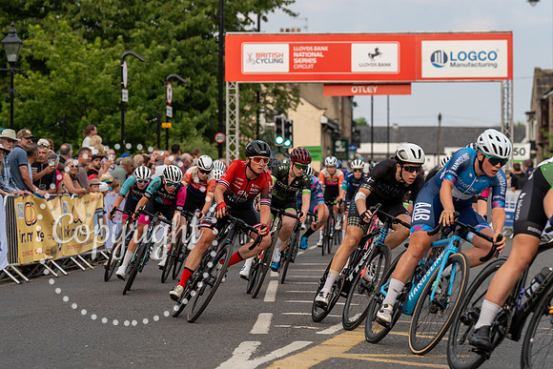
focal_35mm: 133
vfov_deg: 10.3
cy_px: 152
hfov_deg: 15.4
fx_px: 2045
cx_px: 229
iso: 500
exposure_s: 1/1000
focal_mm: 111
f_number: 4.5
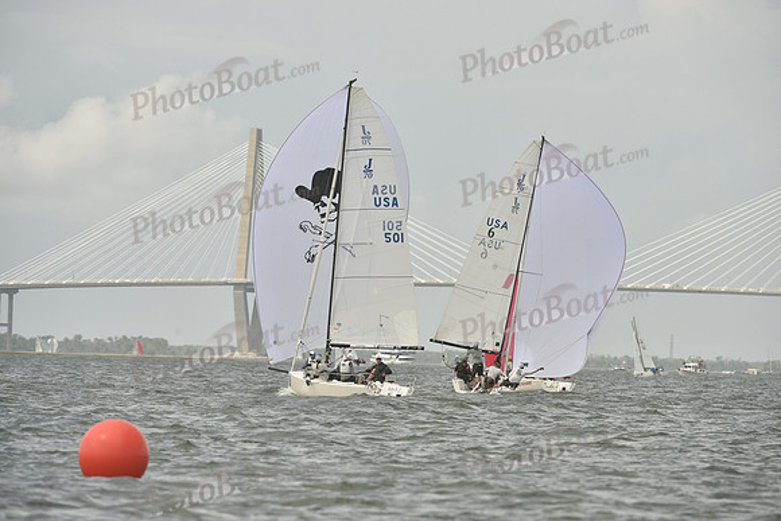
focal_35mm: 340
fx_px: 7377
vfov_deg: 4.0
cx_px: 390
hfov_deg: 6.1
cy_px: 260
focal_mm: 340
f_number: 7.1
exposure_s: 1/1250
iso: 320
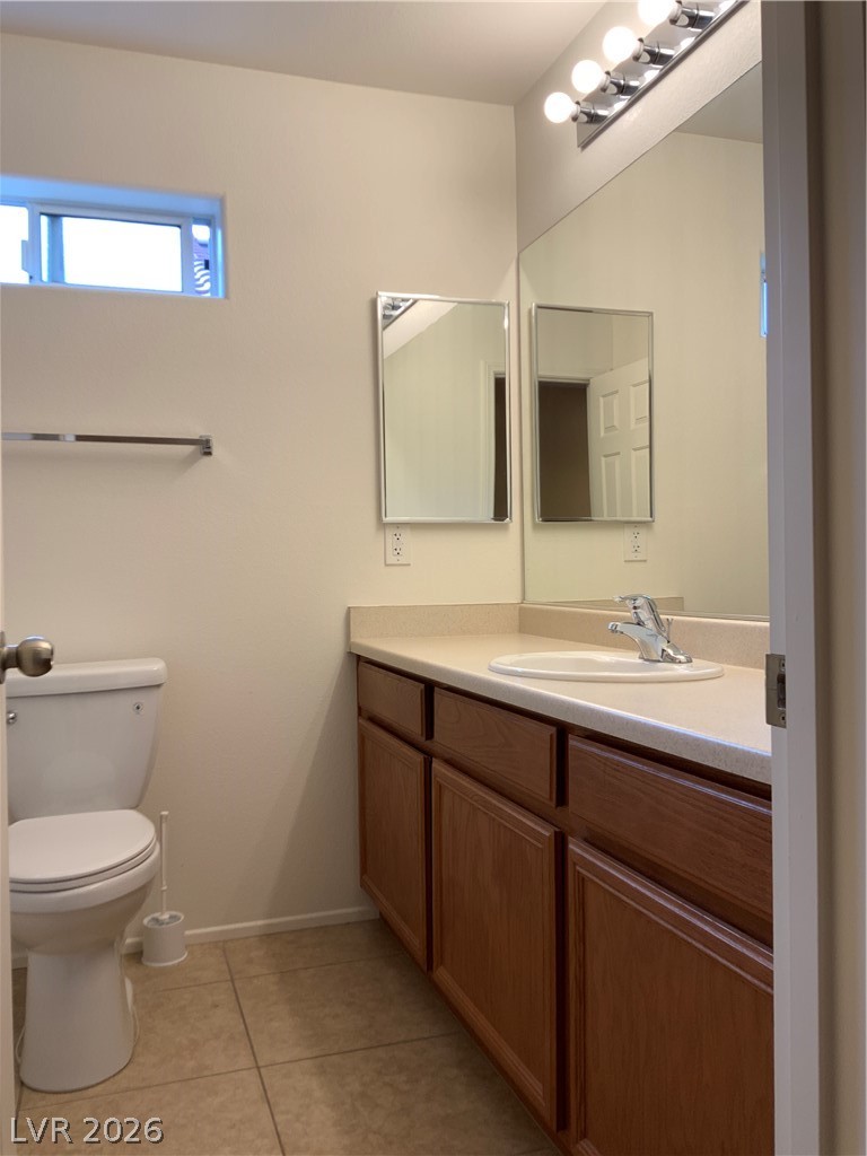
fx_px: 968
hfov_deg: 48.2
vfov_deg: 61.7
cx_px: 434
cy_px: 578
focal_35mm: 29
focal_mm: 3
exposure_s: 1/120
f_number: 1.8
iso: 25
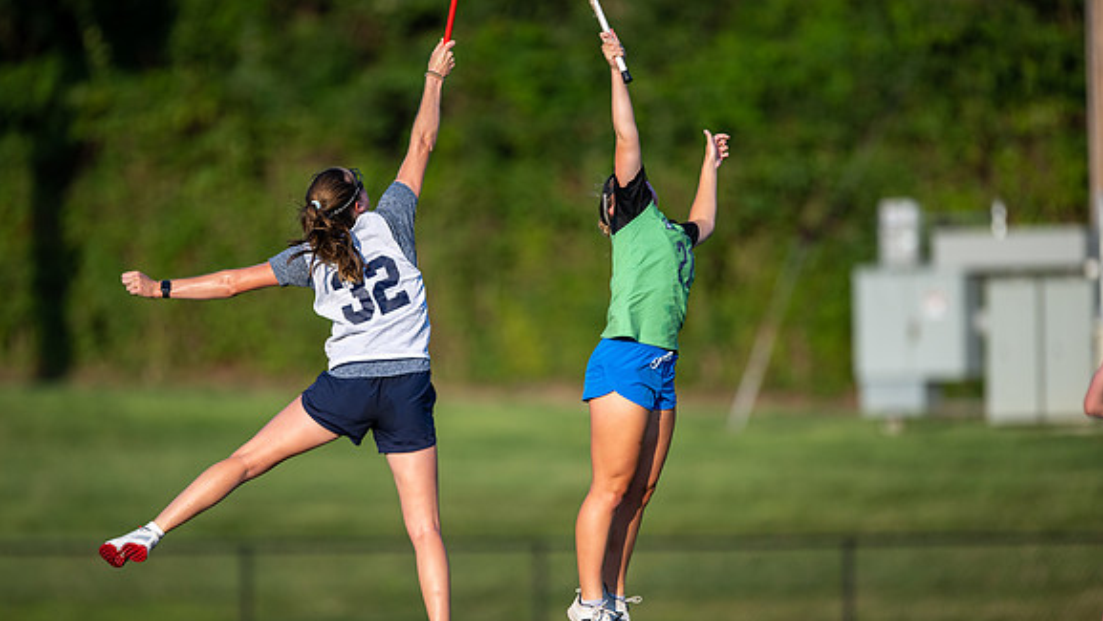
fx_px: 12317
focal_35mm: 421
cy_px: 354
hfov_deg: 5.1
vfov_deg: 2.9
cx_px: 551
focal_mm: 400
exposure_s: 1/2000
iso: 160
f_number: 2.8
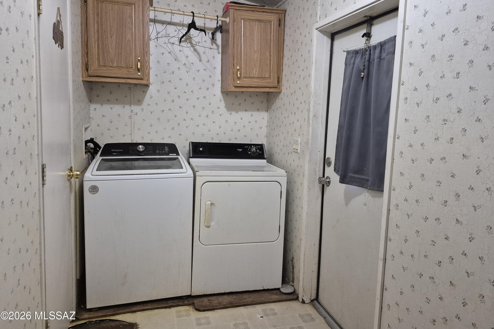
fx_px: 329
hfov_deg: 73.7
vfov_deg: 53.0
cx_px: 247
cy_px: 147
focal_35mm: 24
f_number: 1.8
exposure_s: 1/120
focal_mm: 5.4
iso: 800
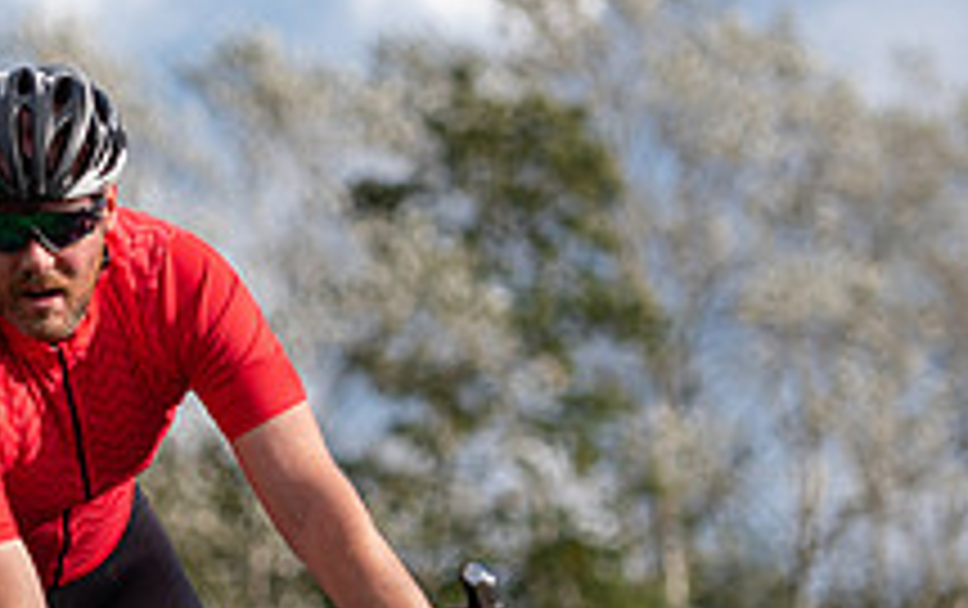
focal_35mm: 307
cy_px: 391
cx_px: 18
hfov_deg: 6.8
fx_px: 8110
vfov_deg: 4.3
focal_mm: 100
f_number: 2.8
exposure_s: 1/3200
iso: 160
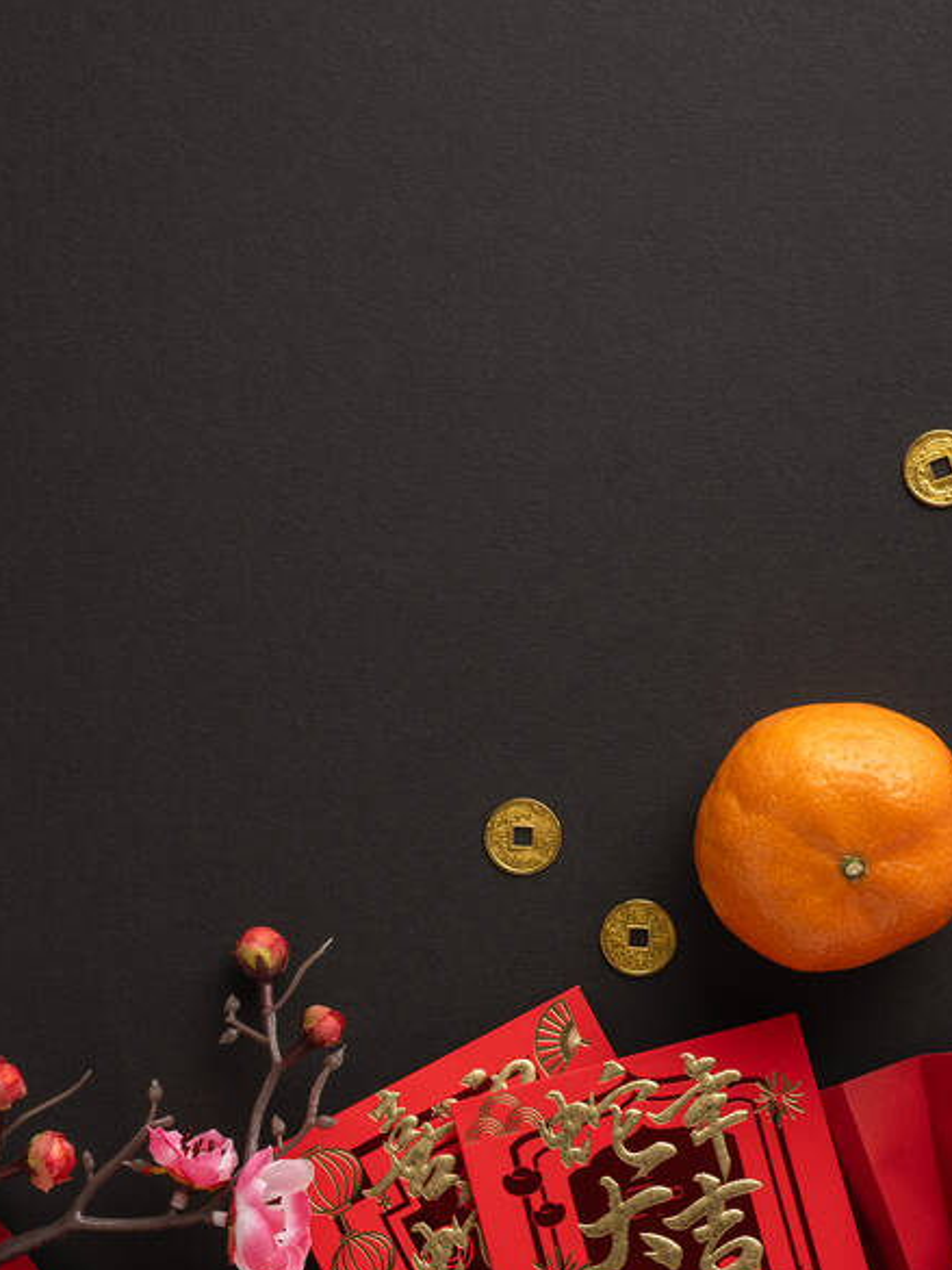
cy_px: 672
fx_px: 3079
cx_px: 351
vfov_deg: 23.3
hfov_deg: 17.5
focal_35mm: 84
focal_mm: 50
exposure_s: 1/125
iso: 100
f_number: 8
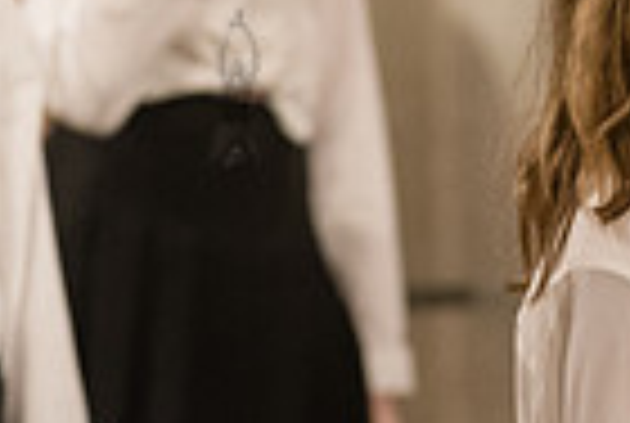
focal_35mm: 558
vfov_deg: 2.5
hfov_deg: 3.7
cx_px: 814
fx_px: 9786
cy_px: 304
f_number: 5
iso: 4000
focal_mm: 135
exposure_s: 1/125
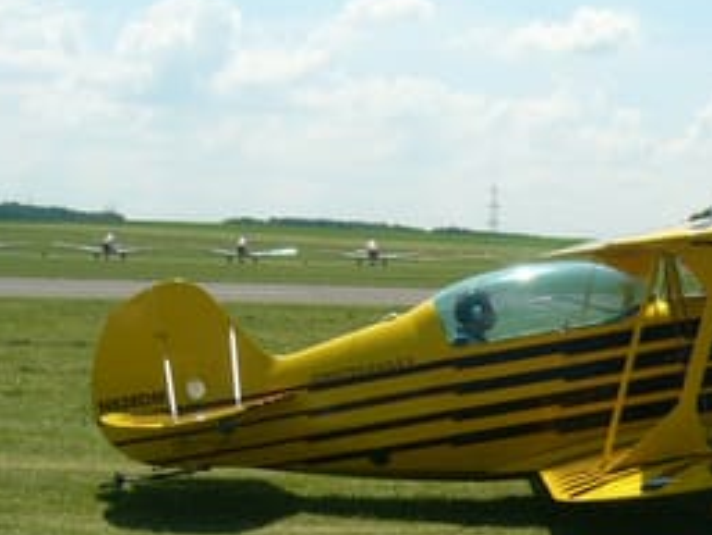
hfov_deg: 22.0
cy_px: 405
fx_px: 1790
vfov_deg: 16.9
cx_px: 640
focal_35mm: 87
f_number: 8
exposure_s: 1/160
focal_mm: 5.8
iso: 50
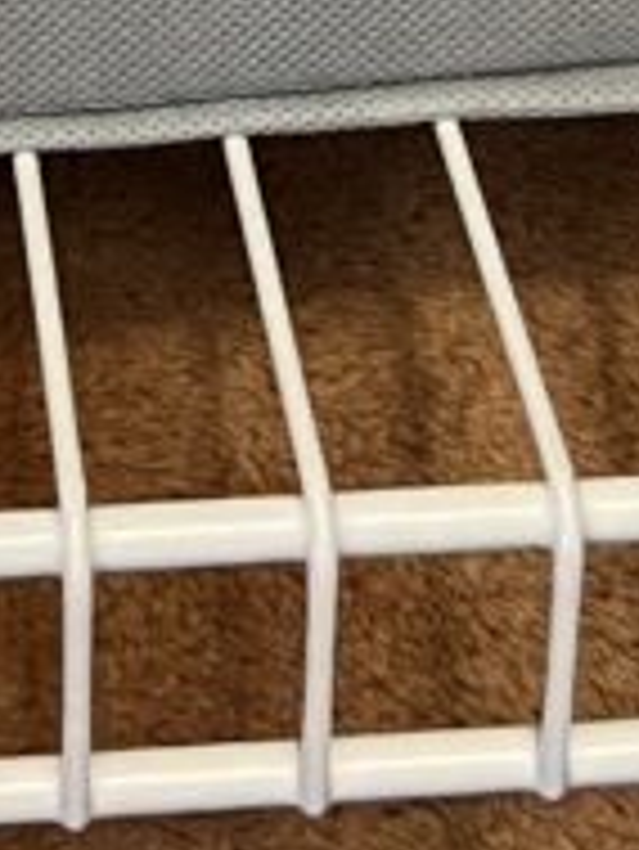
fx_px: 3467
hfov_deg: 10.4
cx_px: -54
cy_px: -1120
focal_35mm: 141
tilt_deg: -21.4
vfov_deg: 11.7
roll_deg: +1.1
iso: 640
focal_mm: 5.1
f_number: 1.6
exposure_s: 1/40
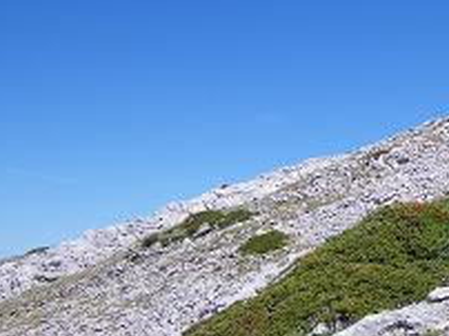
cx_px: 562
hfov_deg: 23.2
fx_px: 985
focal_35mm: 76
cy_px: 152
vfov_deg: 19.3
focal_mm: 5
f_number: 4.2
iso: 50
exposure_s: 1/320
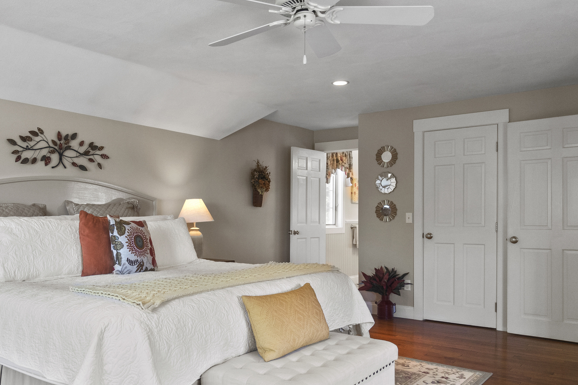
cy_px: 219
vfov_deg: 43.5
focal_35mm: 30
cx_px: 229
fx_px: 482
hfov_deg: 61.4
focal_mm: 10
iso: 400
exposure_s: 1/5
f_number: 7.1
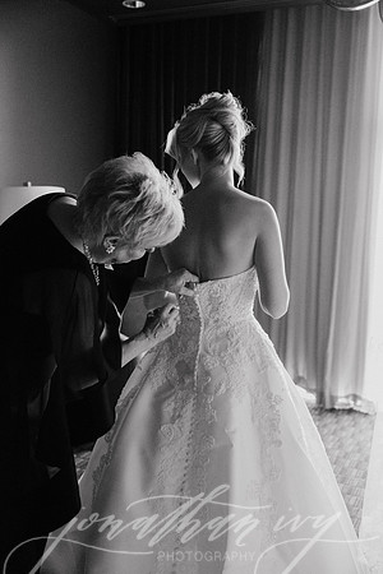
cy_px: 287
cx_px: 192
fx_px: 622
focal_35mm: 39
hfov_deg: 34.2
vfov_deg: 49.6
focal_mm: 39
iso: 10000
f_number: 2.8
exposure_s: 1/200
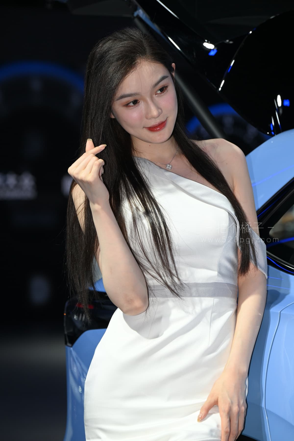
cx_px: 147
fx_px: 1776
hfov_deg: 9.5
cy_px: 220
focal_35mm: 145
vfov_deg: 14.2
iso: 400
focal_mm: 145
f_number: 5.6
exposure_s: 1/250
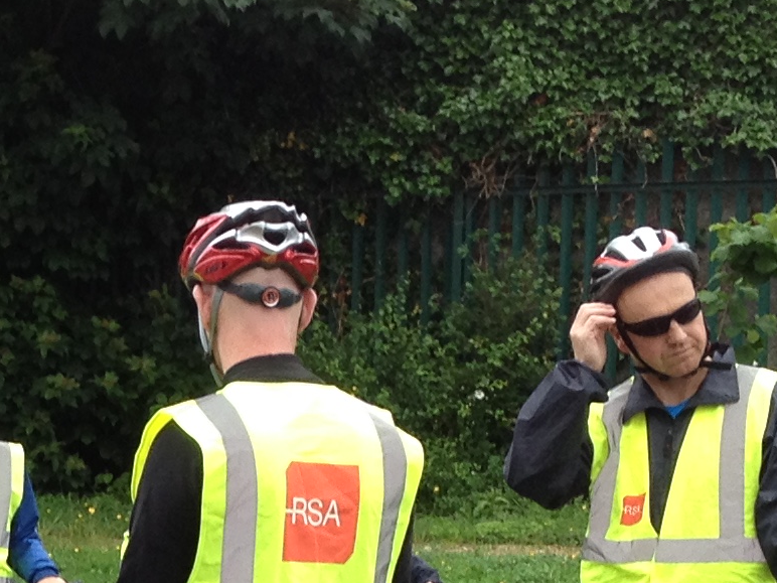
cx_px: -99
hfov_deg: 13.1
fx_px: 3322
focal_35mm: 148
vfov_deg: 9.9
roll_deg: +1.1
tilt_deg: -9.3
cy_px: 660
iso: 50
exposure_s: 1/238
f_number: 2.4
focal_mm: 4.28
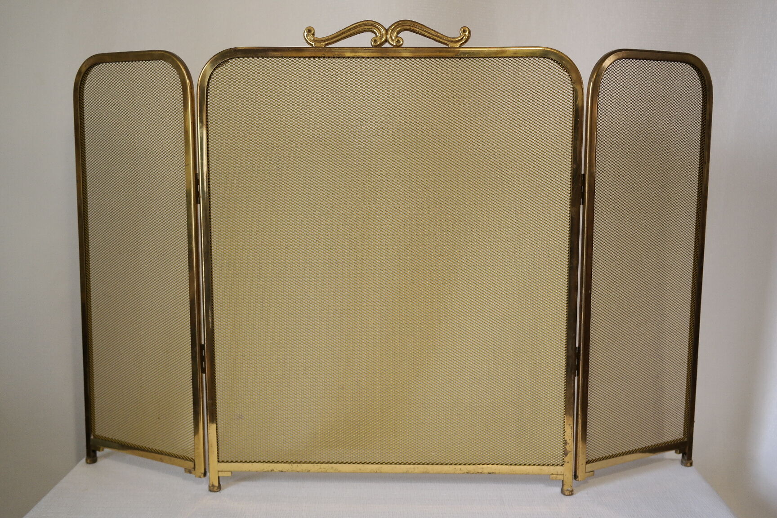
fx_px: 863
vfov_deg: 33.4
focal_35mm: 40
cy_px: 259
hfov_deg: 48.5
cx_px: 388
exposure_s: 1/30
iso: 800
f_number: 6.3
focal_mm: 26
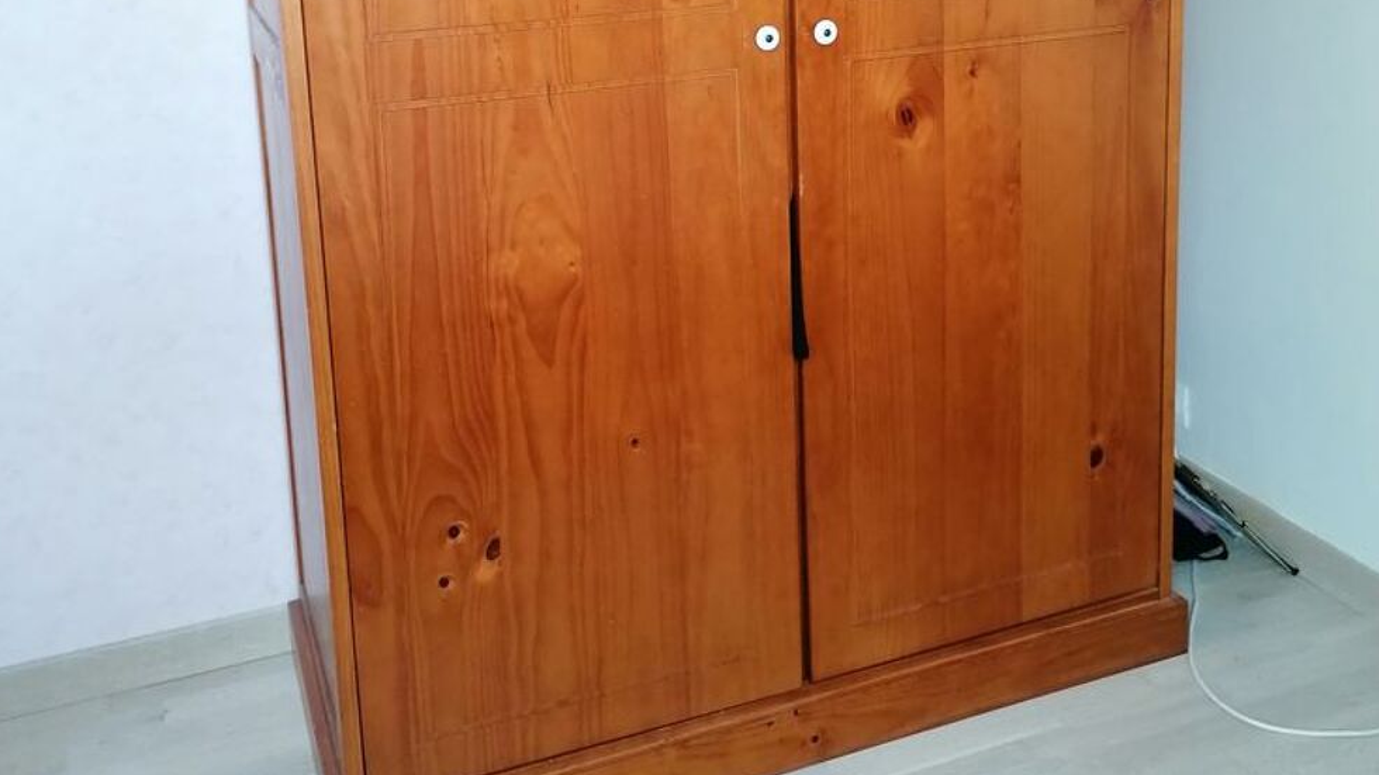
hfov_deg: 50.5
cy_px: 72
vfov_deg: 28.5
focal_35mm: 40
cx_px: 691
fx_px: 1462
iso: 200
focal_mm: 4.75
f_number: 1.8
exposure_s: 1/33.3
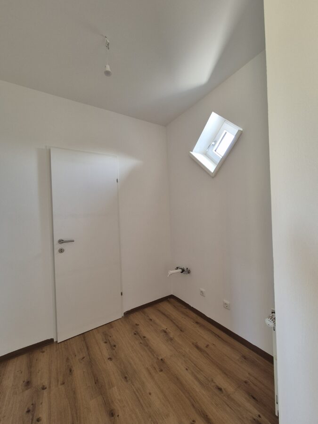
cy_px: 212
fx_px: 159
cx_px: 159
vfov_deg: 106.2
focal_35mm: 13
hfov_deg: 89.9
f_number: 2.2
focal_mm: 2.2
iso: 160
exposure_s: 1/50
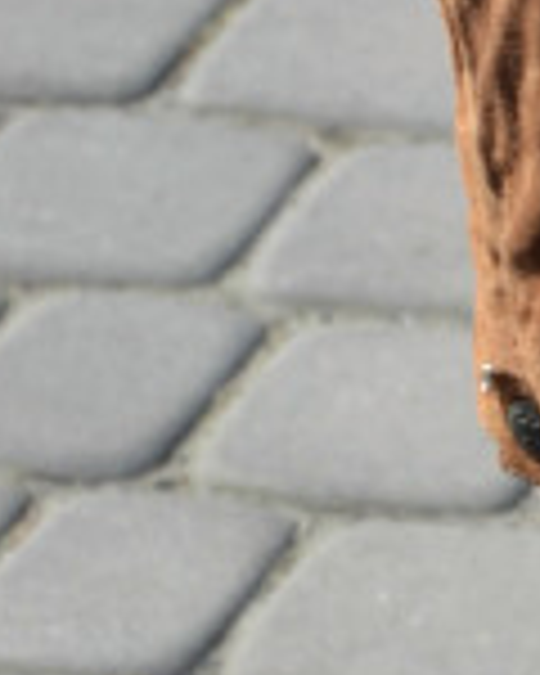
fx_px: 9289
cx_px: 1100
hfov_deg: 3.3
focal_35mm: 465
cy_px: 54
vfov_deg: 4.2
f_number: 5.6
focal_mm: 62
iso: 100
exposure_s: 1/125
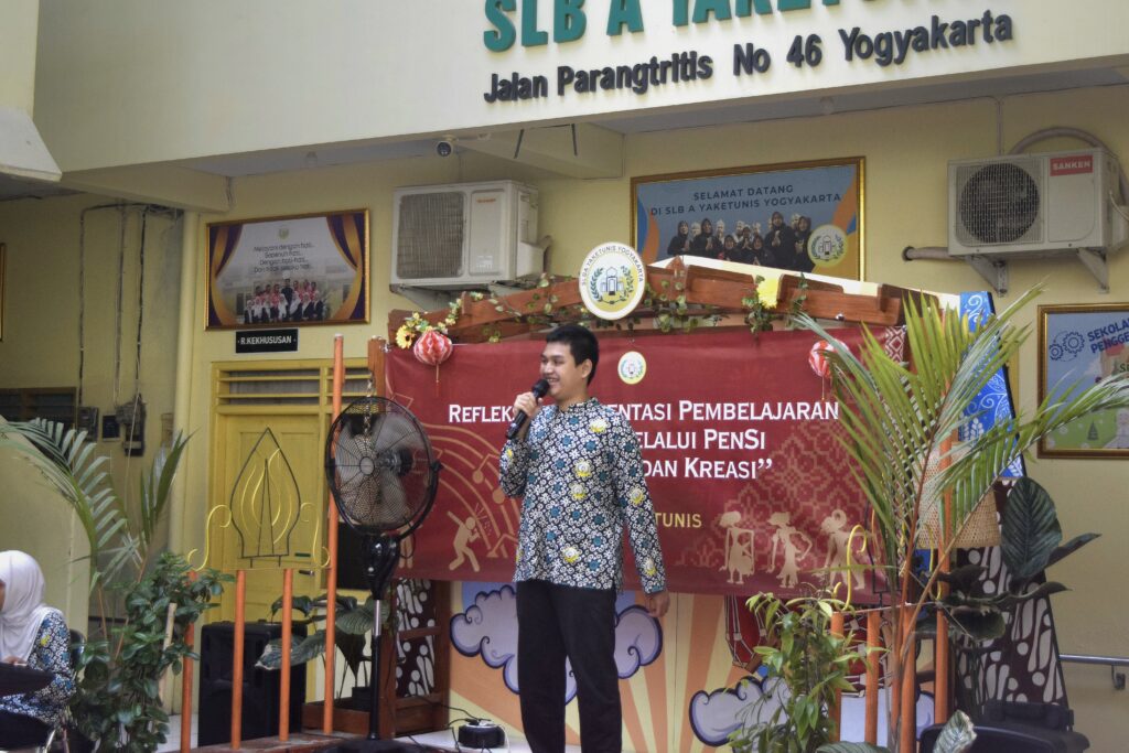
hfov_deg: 36.9
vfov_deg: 25.1
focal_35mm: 54
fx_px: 1694
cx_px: 564
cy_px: 376
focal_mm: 36
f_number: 4.8
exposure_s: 1/500
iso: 1250
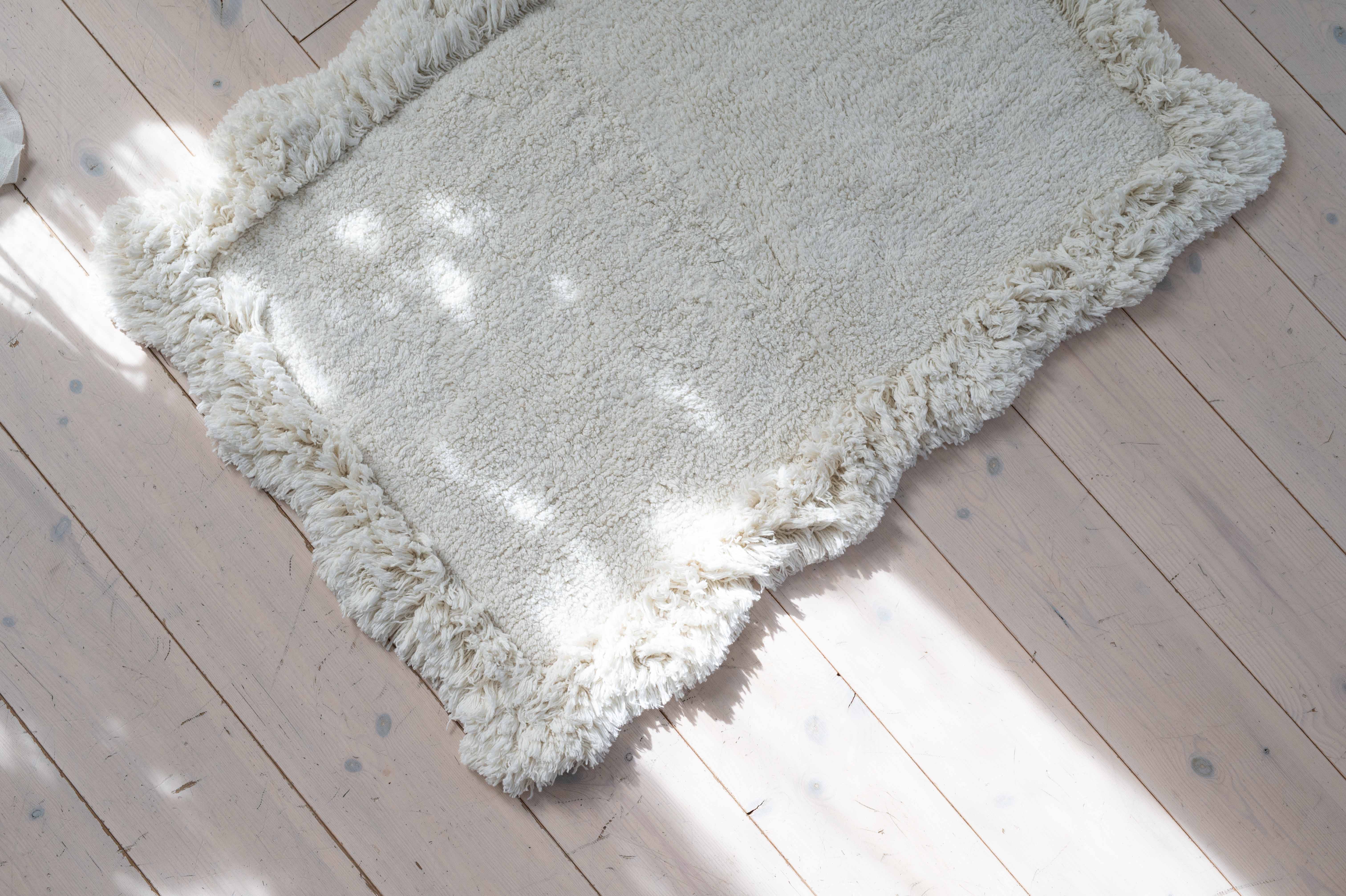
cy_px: 448
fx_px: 1868
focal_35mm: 50
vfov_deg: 27.0
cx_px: 673
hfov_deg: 39.6
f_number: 7.1
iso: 500
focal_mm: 50
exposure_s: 1/200
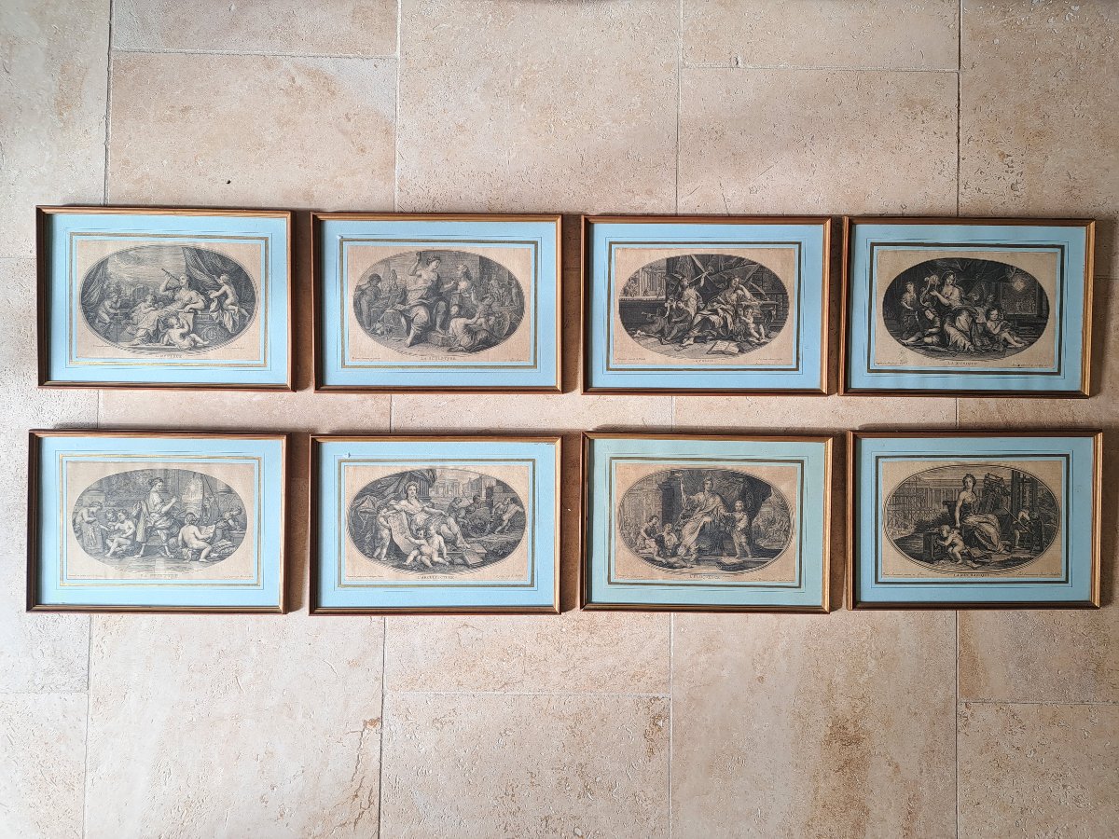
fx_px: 776
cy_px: 420
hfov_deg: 71.6
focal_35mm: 24
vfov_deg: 56.8
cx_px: 560
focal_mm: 5.23
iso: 50
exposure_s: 1/50
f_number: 1.8
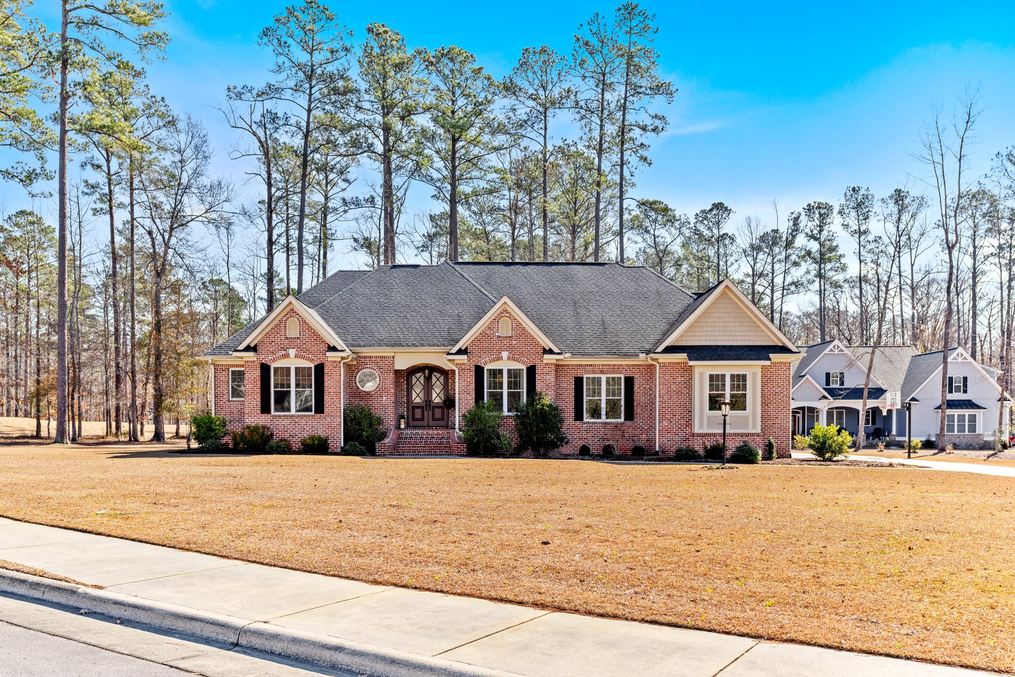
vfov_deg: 43.6
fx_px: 846
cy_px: 338
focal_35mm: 30
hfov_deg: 61.9
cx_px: 508
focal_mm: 30
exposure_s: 1/400
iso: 125
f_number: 6.3
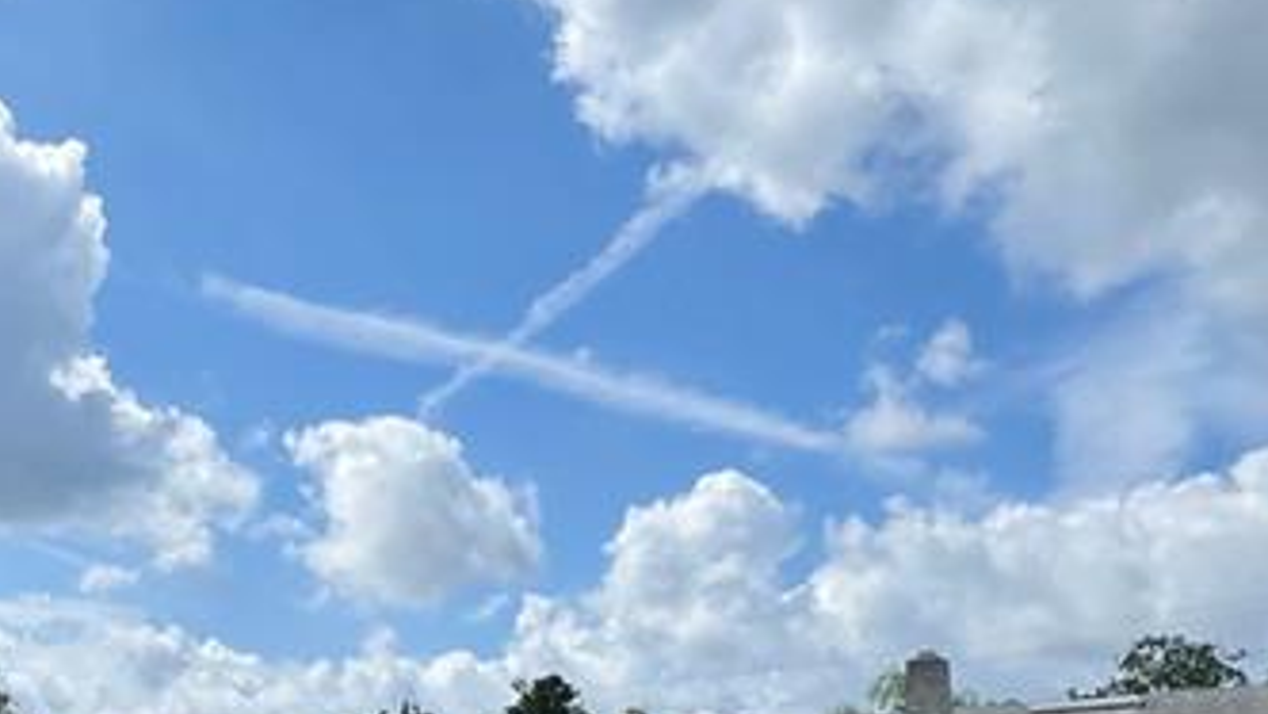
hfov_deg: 40.9
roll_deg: -0.1
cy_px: 767
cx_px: 172
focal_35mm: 47
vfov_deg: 24.0
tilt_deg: +5.6
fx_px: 1581
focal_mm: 2.22
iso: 50
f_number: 2.2
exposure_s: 1/2674
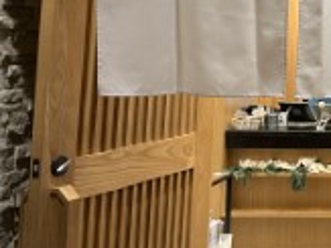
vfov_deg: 19.4
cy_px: -35
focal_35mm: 72
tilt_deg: +5.1
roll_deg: -0.3
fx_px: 688
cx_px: 455
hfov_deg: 23.3
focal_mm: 5.1
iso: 80
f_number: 1.6
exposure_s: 1/60
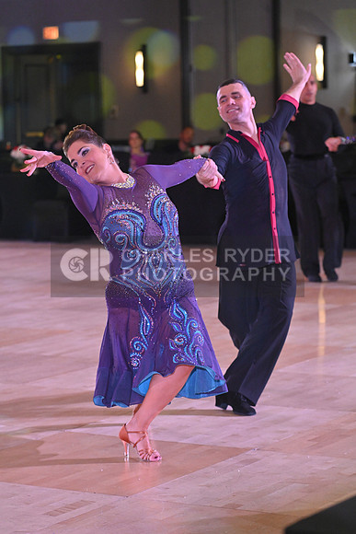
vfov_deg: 18.3
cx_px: 178
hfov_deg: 12.2
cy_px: 267
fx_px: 1660
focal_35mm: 112
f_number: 5
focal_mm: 112
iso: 3200
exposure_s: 1/320
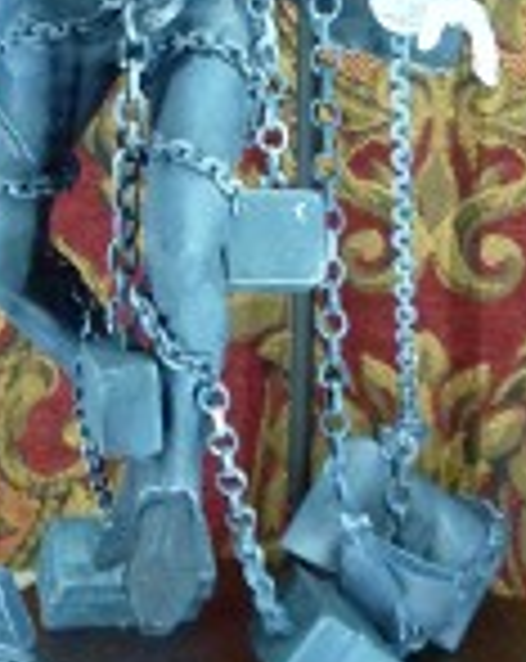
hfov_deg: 15.7
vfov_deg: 19.3
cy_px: 20
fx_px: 1893
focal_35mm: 97
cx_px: 137
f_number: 3.3
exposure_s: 1/10
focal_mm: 4.1
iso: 400
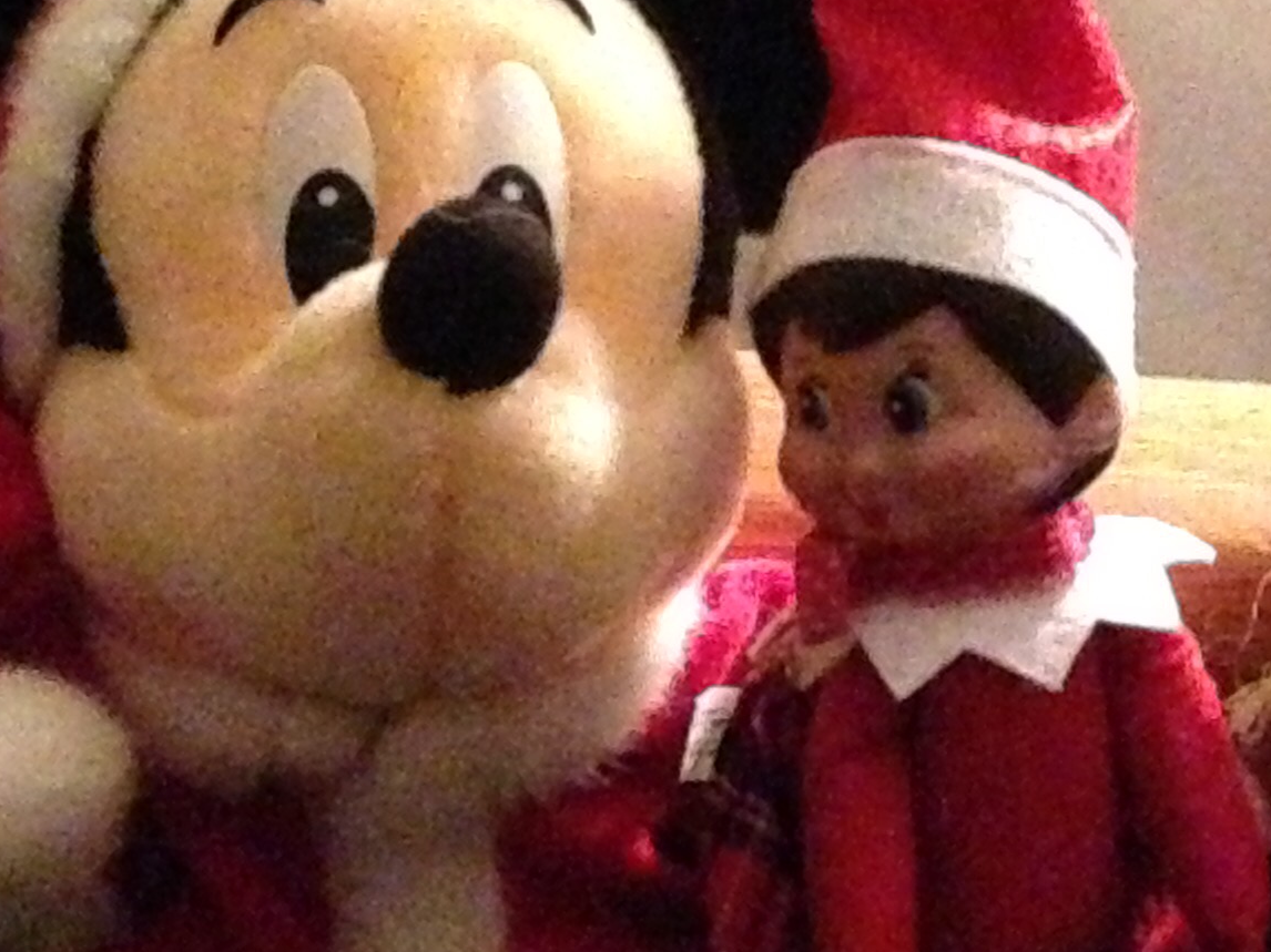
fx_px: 3451
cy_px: 688
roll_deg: -0.8
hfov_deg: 20.9
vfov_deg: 15.7
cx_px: 628
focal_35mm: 94
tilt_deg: -34.3
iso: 3200
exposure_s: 1/15
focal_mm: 4.12
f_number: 2.4
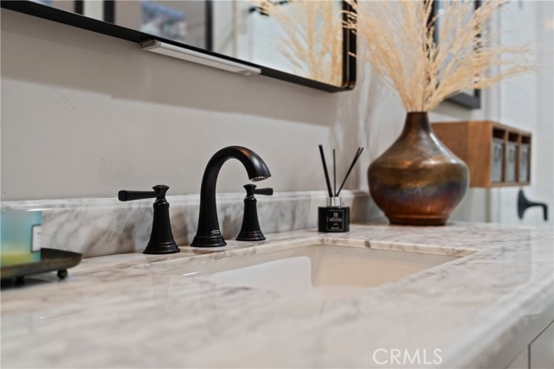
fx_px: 539
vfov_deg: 37.9
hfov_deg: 54.4
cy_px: 184
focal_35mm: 35
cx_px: 277
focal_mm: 35
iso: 400
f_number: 2.8
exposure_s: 1/100
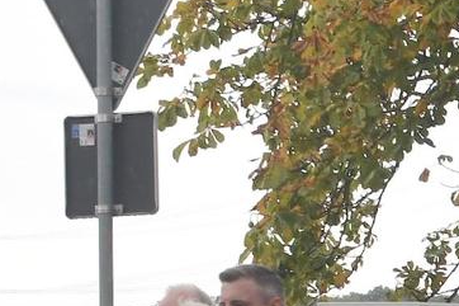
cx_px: 950
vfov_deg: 3.4
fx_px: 5072
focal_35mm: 398
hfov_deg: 5.1
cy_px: 554
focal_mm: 50
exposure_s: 1/400
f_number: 10
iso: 800
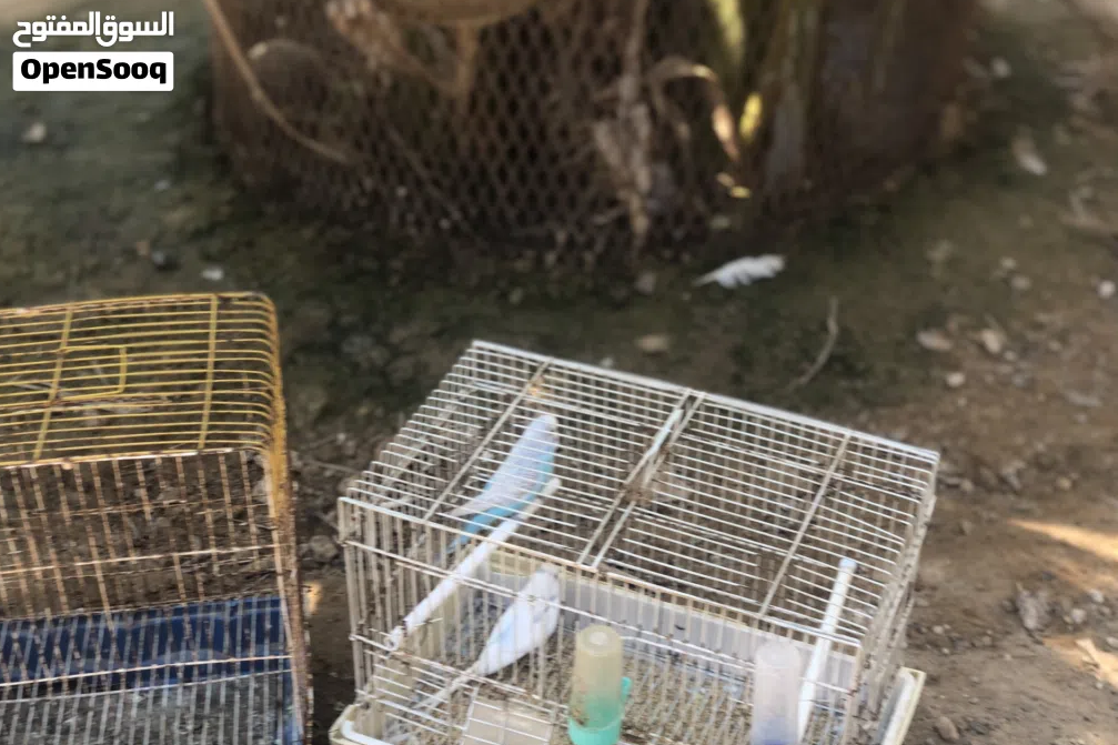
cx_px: 554
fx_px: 1708
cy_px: 411
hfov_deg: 36.3
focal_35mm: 55
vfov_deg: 24.6
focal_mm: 6
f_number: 2.4
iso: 16
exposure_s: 1/60
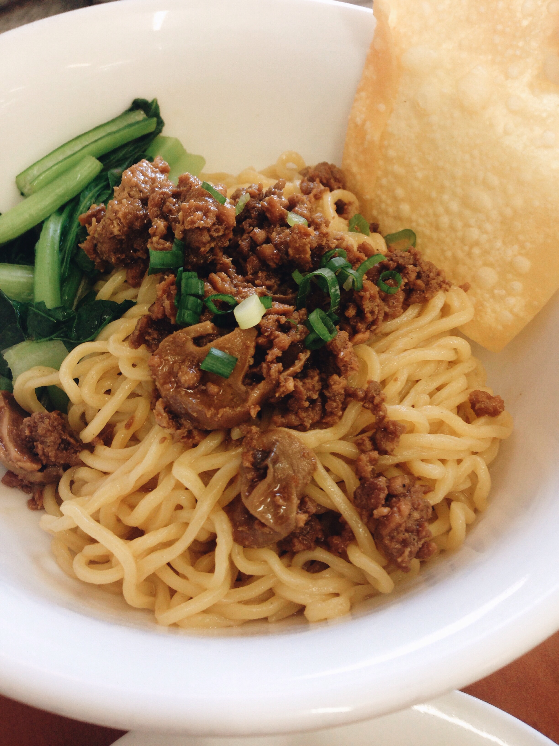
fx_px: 711
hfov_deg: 42.9
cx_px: 280
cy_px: 373
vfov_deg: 55.4
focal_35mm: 33
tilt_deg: -56.8
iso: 50
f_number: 2.4
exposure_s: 1/24
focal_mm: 4.12
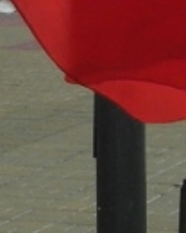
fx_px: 1844
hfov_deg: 5.5
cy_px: -306
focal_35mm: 268
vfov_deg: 6.9
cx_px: -304
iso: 100
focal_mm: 6.5
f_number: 4.9
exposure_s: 1/180
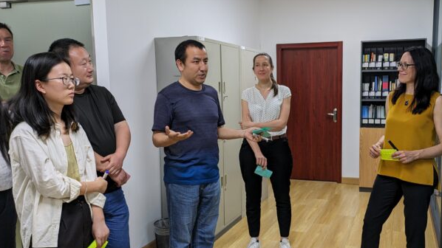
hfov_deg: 56.0
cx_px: 276
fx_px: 410
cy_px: 135
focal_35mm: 35
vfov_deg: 33.7
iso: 68
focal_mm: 5.43
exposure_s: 1/25
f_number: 1.89
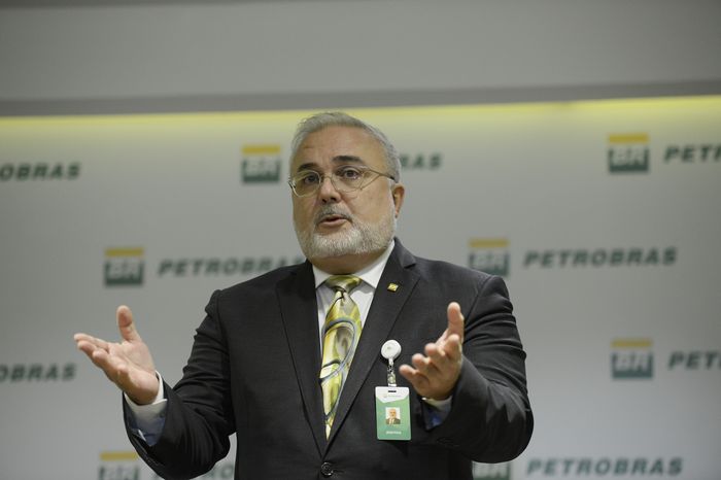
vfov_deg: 9.8
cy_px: 240
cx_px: 360
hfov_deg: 14.7
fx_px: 2802
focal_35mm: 140
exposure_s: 1/400
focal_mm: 140
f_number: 2.8
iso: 2500
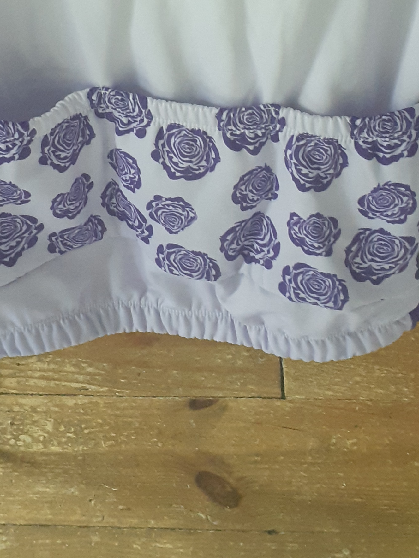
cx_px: 156
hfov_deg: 23.2
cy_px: -55
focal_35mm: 63
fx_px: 1017
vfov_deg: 28.0
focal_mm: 3.6
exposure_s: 1/33
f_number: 1.9
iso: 200
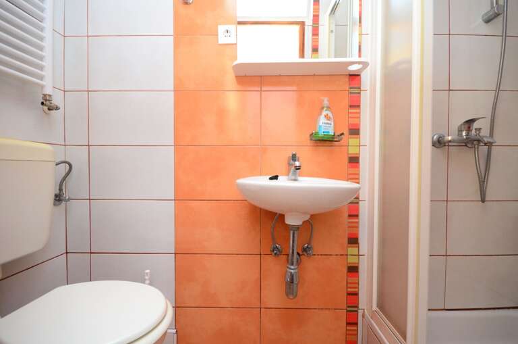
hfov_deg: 100.5
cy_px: 172
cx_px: 259
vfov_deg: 77.1
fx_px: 215
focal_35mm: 15
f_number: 7.1
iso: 1600
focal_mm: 10
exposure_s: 1/160
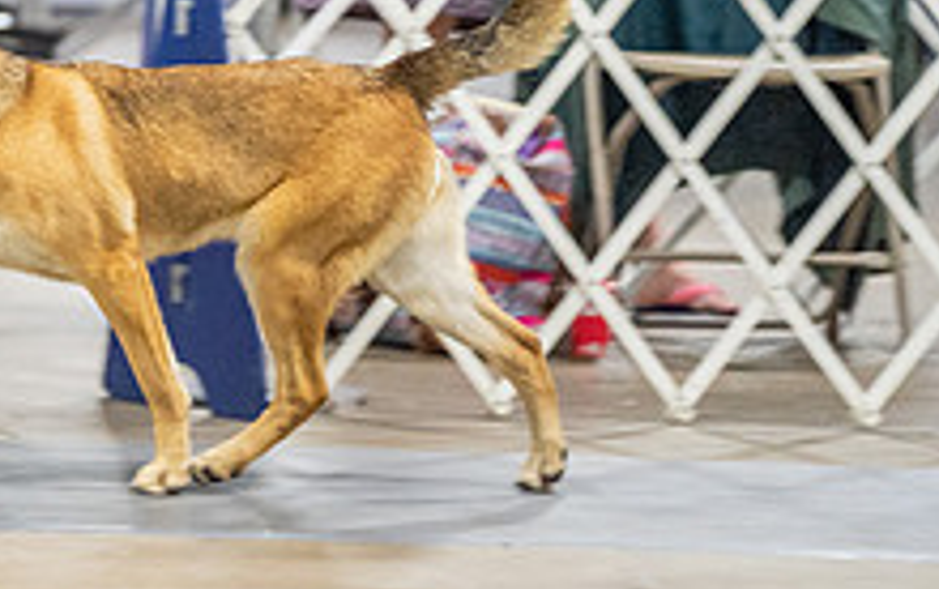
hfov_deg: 5.1
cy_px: -113
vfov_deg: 3.2
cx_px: -239
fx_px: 10580
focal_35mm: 413
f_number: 2.8
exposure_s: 1/200
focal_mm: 154
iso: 4000
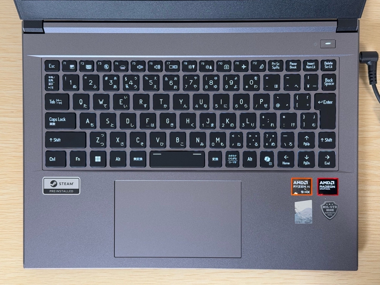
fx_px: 527
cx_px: 190
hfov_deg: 39.7
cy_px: 142
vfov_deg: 30.3
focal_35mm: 48
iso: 250
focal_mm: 6.76
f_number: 1.78
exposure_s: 1/60
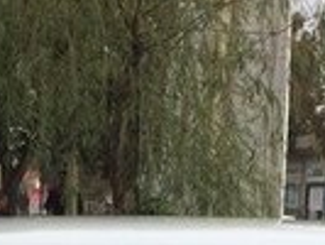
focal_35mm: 144
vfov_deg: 9.4
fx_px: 1353
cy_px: 543
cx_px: 183
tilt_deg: -14.6
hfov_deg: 13.7
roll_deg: -4.4
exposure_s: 1/1866
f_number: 2.2
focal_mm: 4.15
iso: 32
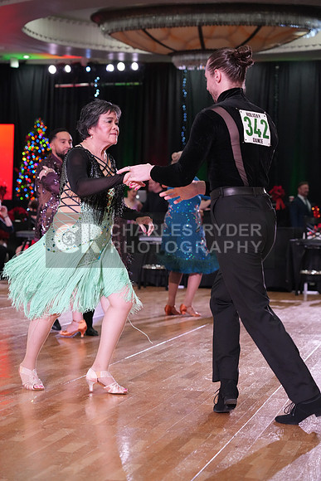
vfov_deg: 27.0
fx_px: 1002
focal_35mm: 75
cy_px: 240
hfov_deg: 18.2
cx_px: 160
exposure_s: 1/320
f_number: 4
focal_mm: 75
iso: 3200
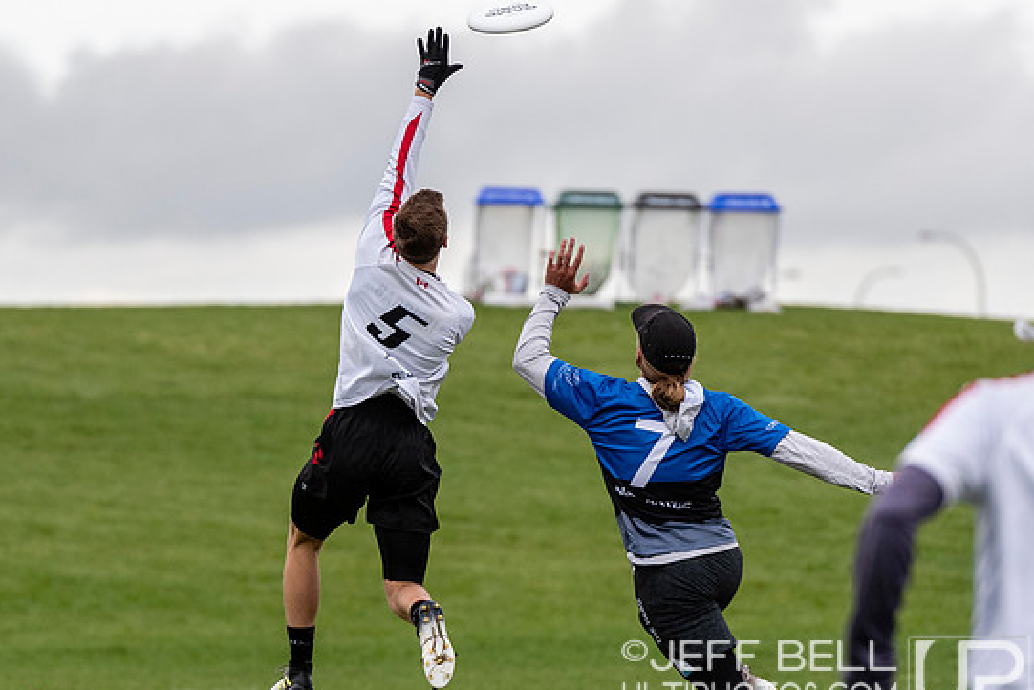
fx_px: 13387
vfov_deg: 3.0
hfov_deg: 4.4
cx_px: 326
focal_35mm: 466
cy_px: 390
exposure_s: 1/1250
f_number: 4
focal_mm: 200
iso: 640
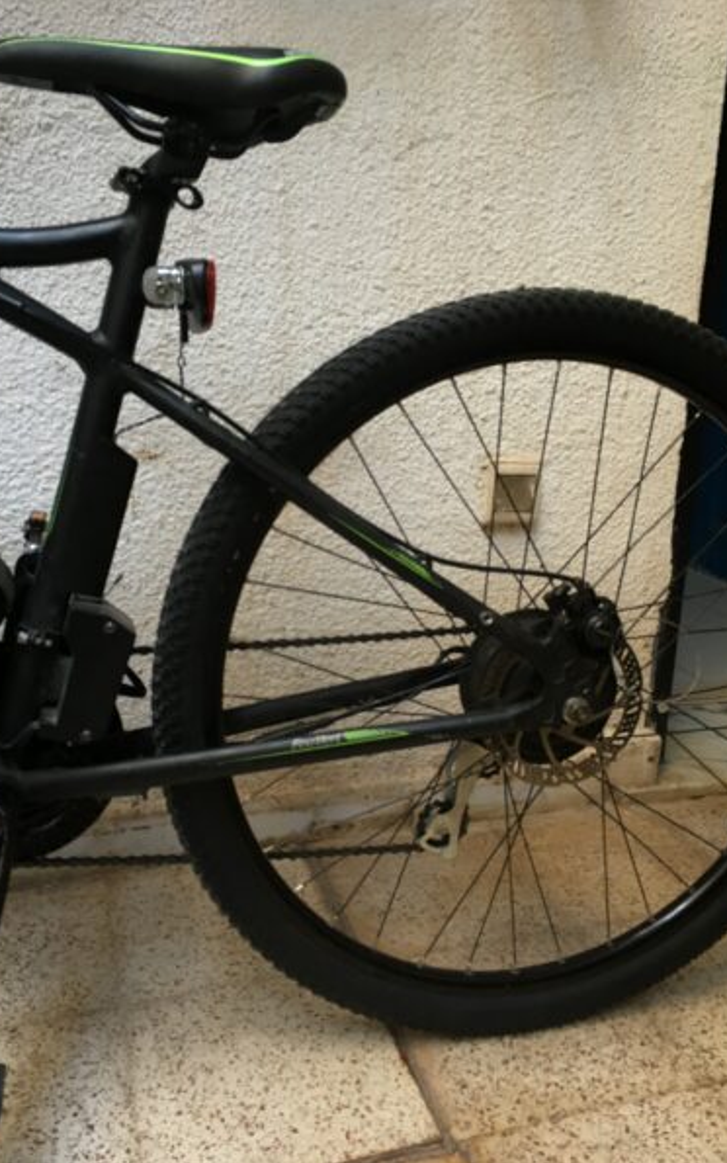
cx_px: 348
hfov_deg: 40.6
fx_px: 982
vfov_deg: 61.2
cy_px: 582
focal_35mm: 31
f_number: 2.2
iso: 50
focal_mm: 4.15
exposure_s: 1/33
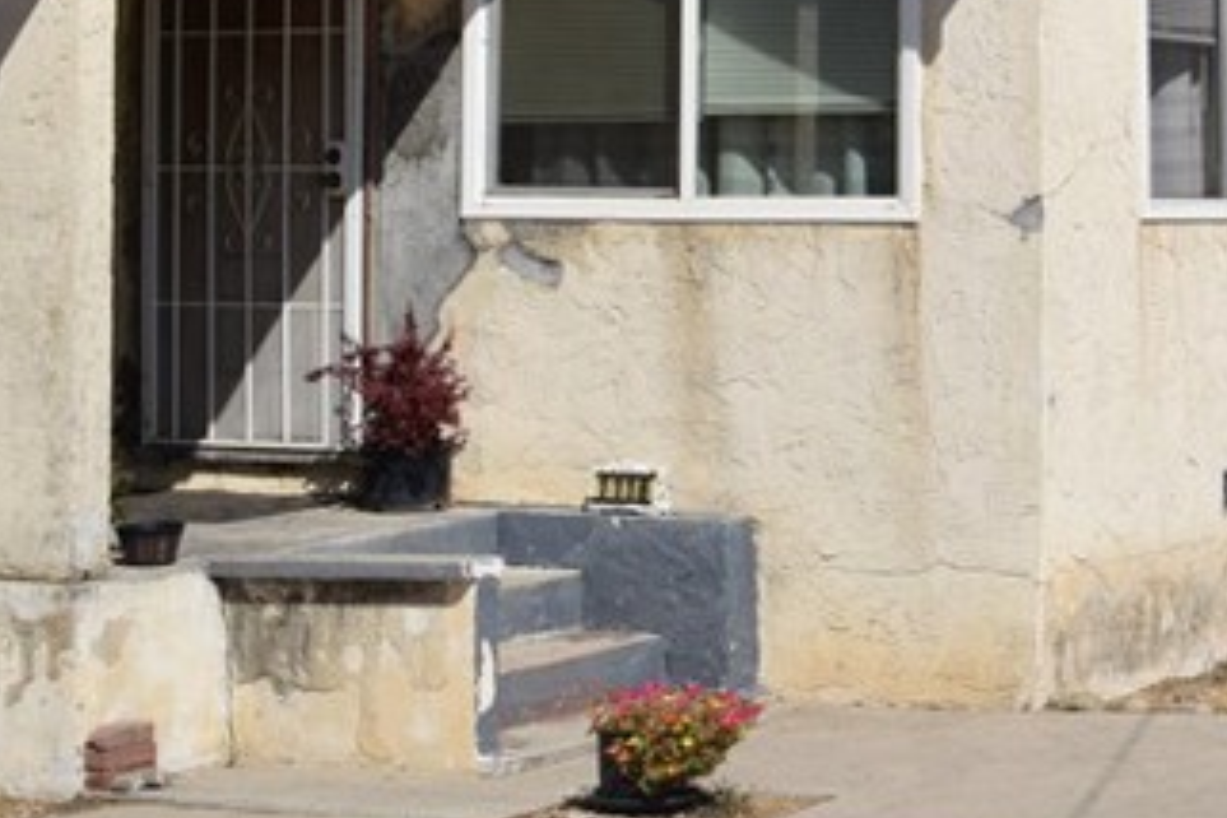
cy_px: 86
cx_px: 1808
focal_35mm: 86
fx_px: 2931
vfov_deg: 15.7
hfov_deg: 20.5
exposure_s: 1/1000
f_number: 8
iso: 200
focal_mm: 18
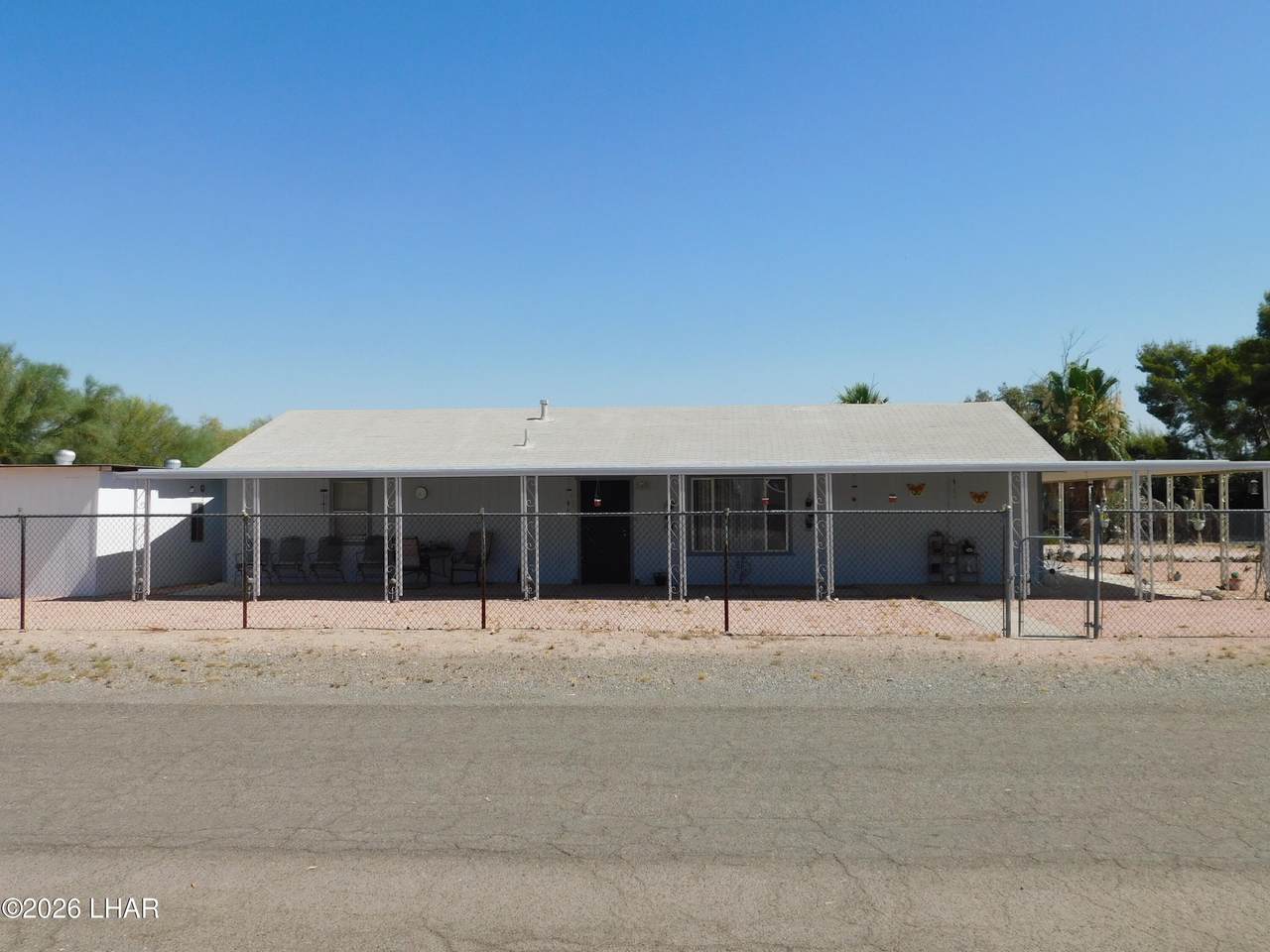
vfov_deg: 46.8
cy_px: 476
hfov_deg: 60.0
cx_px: 635
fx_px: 1101
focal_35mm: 30
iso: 125
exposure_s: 1/640
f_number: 6.4
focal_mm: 5.3
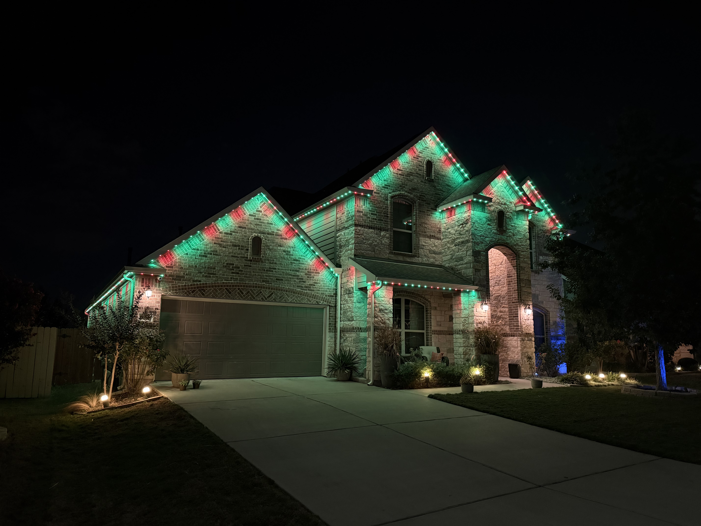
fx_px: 486
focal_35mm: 24
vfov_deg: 56.8
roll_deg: -1.3
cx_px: 350
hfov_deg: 71.6
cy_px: 263
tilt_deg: +11.0
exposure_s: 1/30
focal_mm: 6.76
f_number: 1.78
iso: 1250
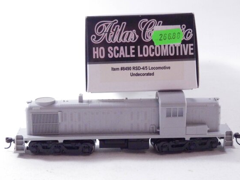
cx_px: 125
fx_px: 492
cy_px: 87
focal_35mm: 71
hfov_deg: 27.4
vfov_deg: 20.7
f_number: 4.4
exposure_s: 1/160
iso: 1600
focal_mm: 11.9
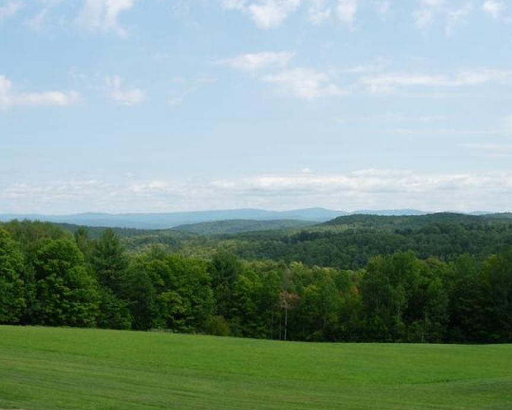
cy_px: 194
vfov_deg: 34.2
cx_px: 242
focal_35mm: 44
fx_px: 667
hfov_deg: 42.0
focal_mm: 7.8
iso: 79
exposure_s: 1/609
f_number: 4.8
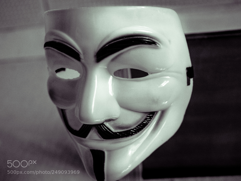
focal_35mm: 52
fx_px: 362
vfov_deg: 28.1
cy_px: 90
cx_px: 123
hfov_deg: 36.8
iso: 3200
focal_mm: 25
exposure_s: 1/60
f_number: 2.8
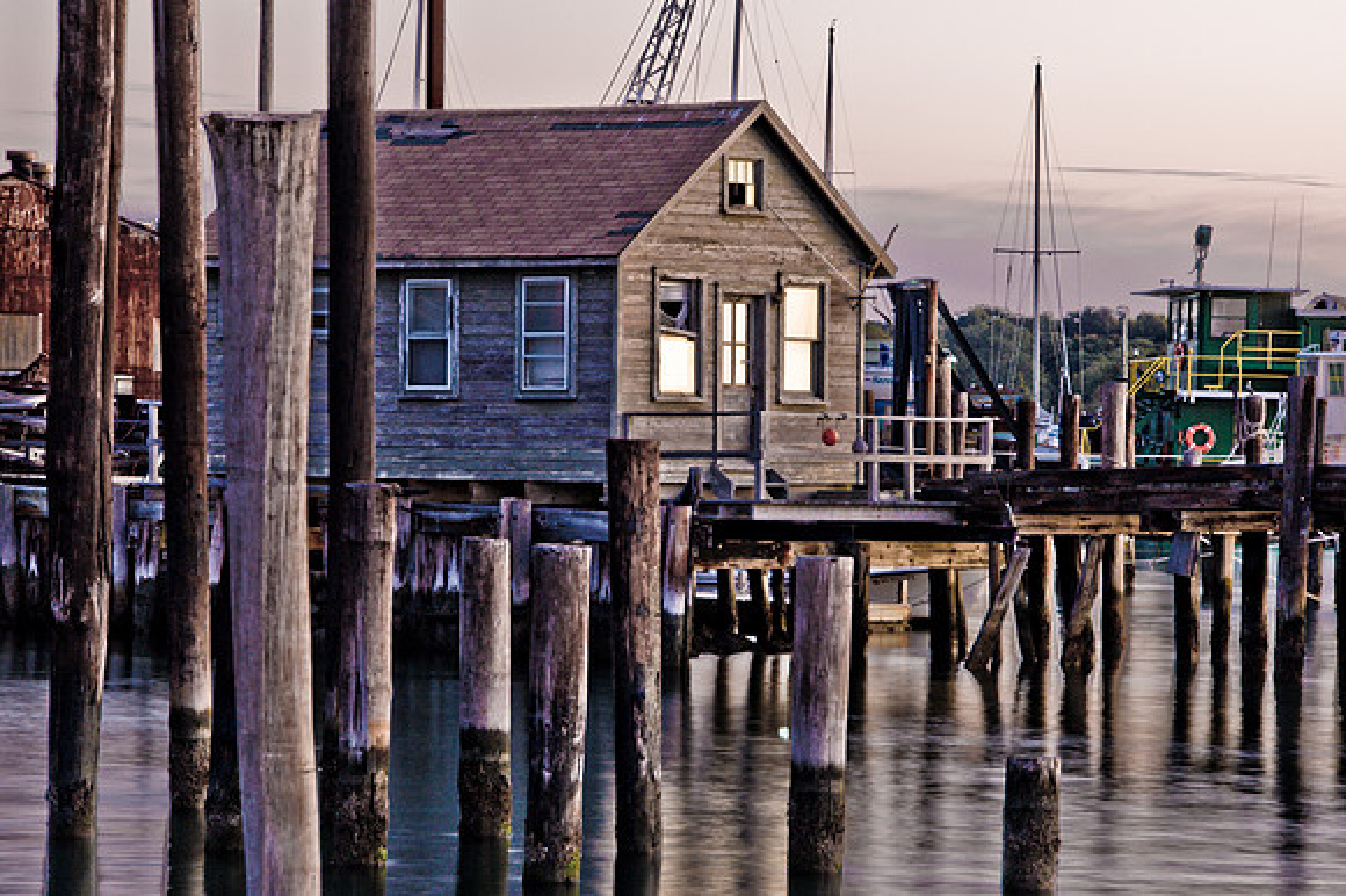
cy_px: 448
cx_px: 673
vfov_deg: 9.6
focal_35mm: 142
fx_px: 5325
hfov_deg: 14.4
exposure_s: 2.5
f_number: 11
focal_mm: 95
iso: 200
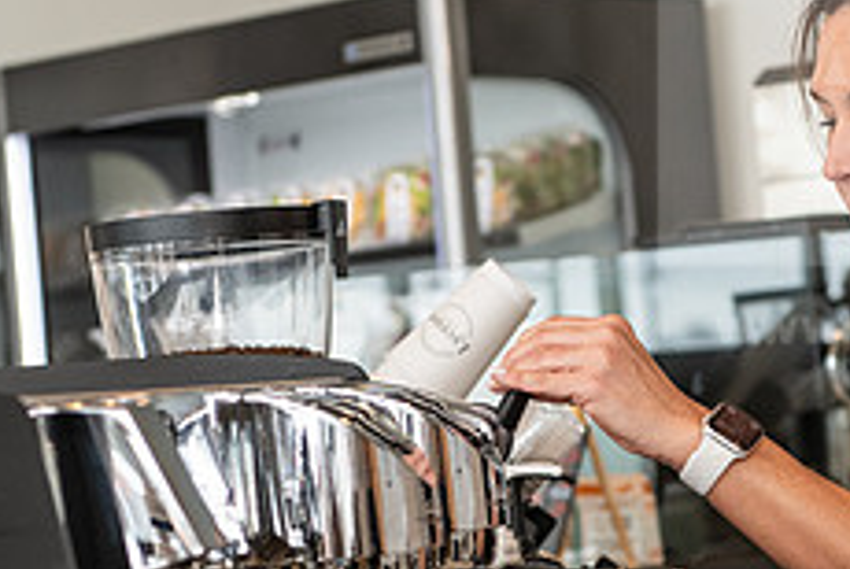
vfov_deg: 9.4
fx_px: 3452
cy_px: 405
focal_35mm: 146
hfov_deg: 14.0
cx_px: 547
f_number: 4
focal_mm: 58
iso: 800
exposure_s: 1/200
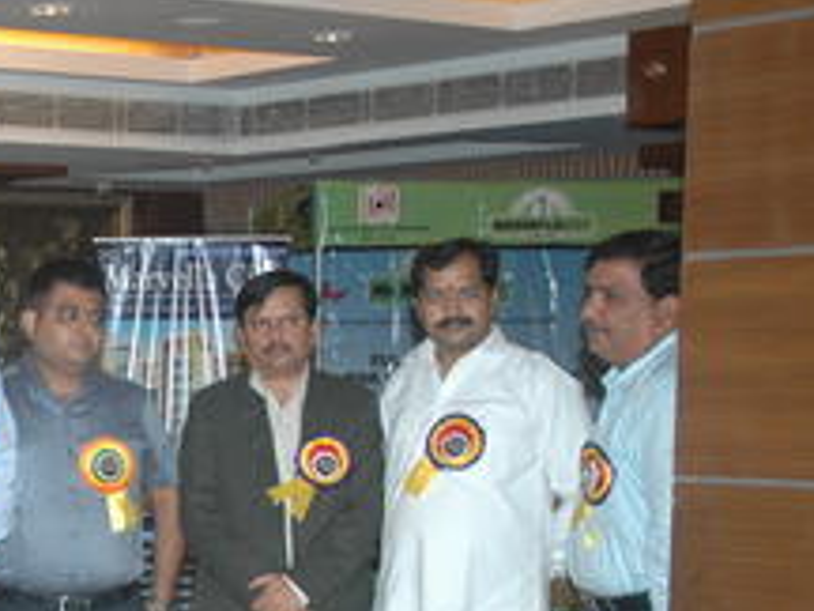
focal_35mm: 88
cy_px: 598
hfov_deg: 20.3
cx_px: -249
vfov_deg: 16.5
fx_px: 2069
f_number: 4.5
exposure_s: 1/60
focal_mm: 22
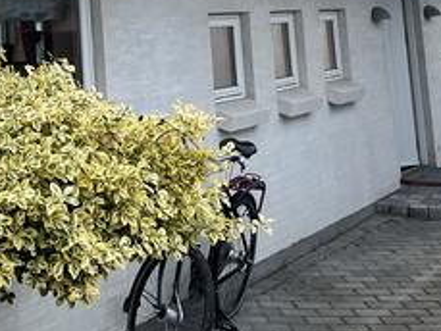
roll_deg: +3.0
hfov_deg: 26.5
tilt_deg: +6.9
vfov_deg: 20.0
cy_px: -89
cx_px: -31
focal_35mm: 68
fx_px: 867
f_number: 1.6
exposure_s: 1/121
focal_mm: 5.1
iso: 125
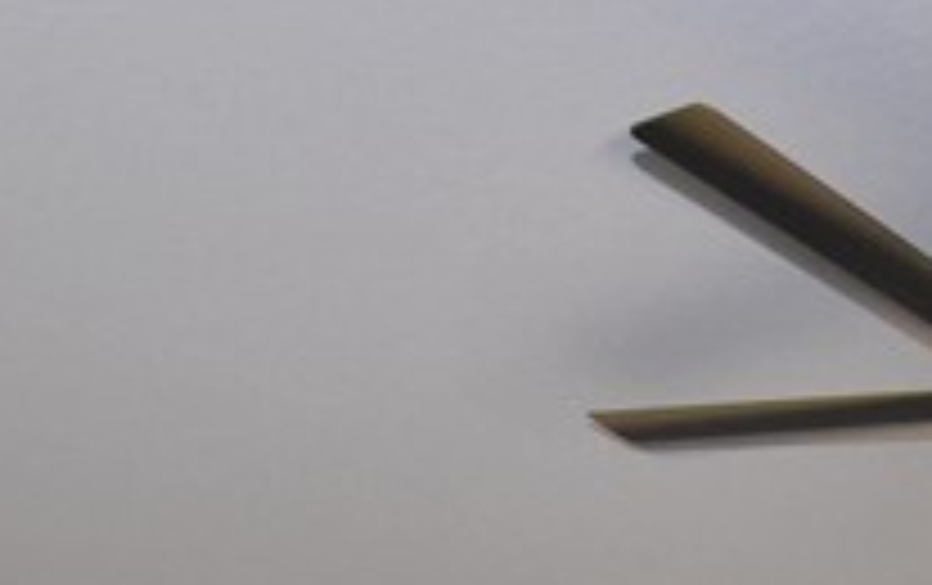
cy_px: 1552
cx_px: 1090
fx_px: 2035
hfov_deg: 23.7
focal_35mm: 80
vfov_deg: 11.9
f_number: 8
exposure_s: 1/100
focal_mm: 10
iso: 1600
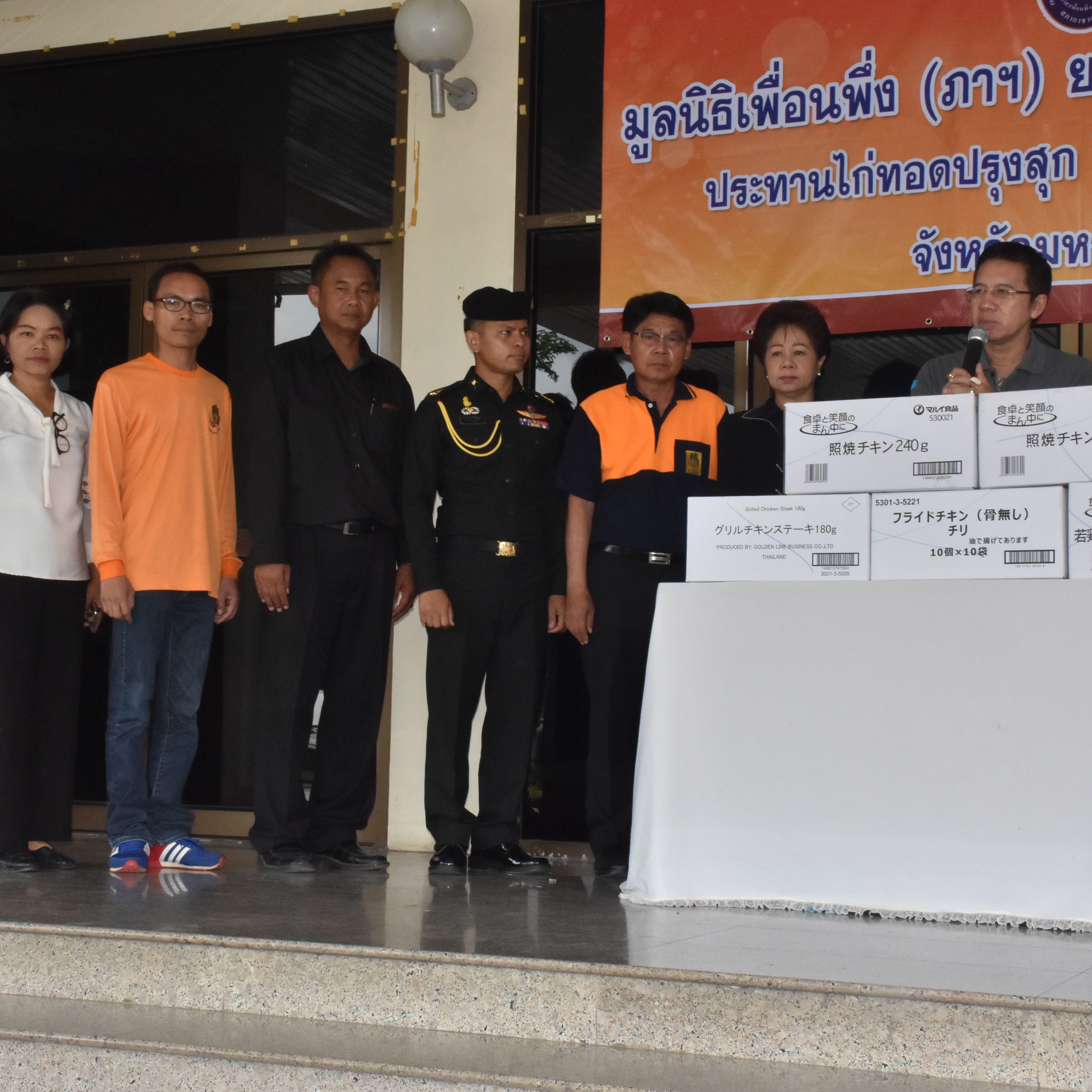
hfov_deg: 28.6
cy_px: 556
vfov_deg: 28.6
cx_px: 585
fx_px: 2141
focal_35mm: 60
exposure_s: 1/200
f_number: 18
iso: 1250
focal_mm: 30
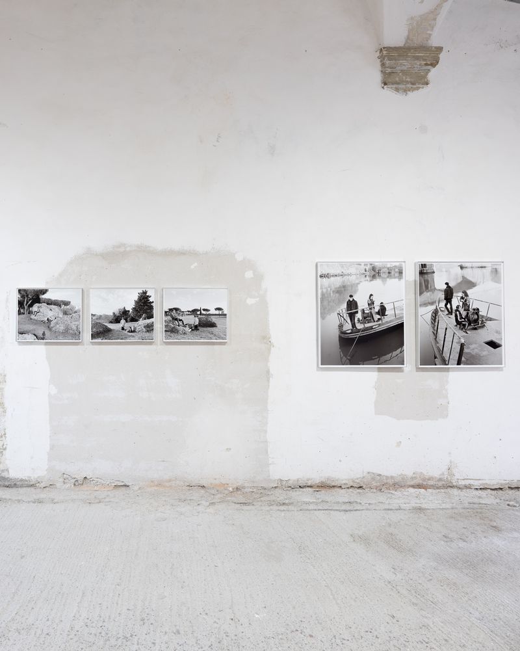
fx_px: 426
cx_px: 143
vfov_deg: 74.7
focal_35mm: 22
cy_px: 326
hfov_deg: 60.1
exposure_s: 1/20
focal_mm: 22.1
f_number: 7.1
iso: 200
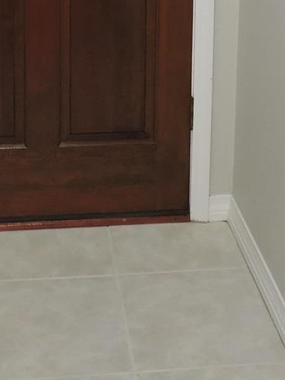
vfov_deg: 22.2
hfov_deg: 18.8
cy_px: -125
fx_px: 857
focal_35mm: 78
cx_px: 105
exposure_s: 1/30
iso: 200
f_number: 3
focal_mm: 4.3
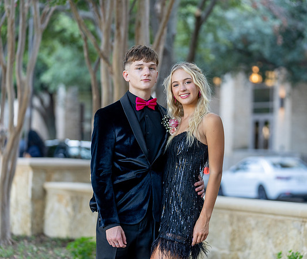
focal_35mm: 132
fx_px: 1225
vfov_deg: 12.1
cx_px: 164
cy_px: 129
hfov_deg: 14.3
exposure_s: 1/320
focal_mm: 113
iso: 800
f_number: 2.8
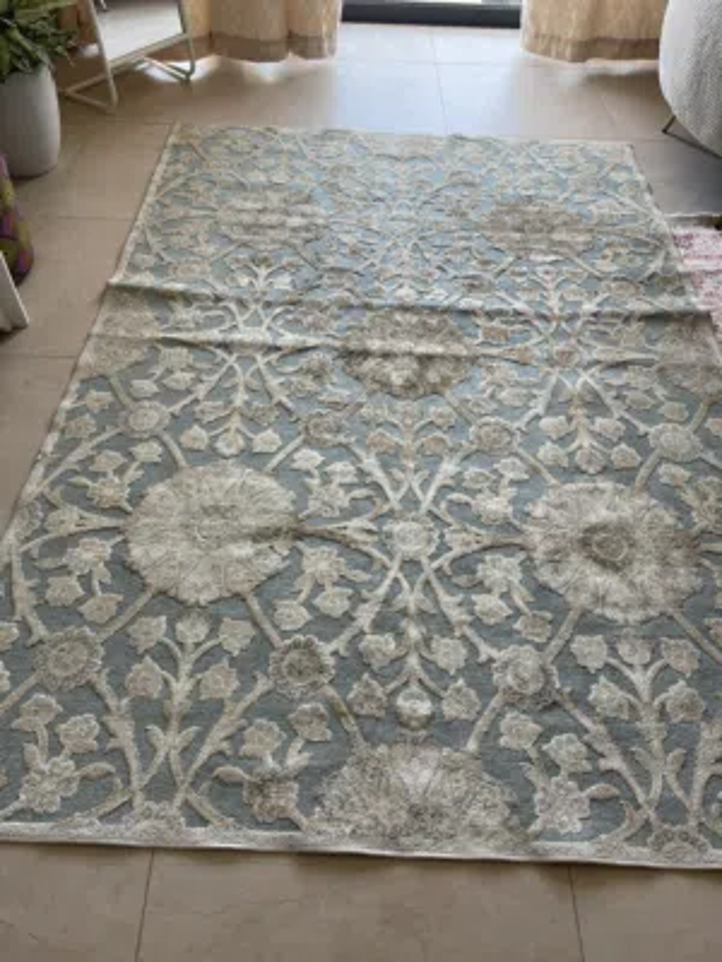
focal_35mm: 25
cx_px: 361
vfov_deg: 69.4
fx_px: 695
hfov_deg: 54.9
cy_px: 481
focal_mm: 5.1
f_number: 1.6
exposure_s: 1/121
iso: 64
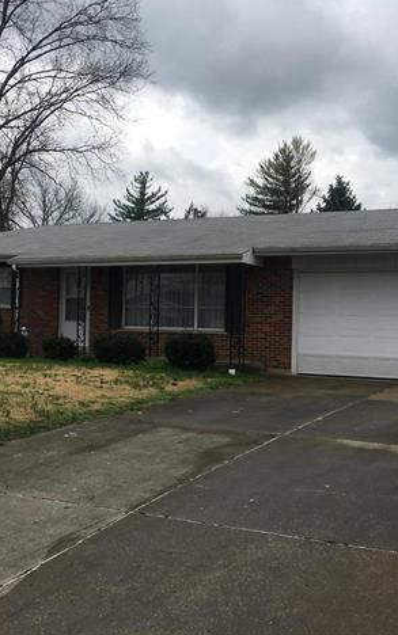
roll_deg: -1.3
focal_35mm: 42
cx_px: 194
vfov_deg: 47.2
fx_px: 728
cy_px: 312
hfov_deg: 30.6
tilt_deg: +1.1
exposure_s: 1/1832
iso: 25
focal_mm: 4.15
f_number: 2.2
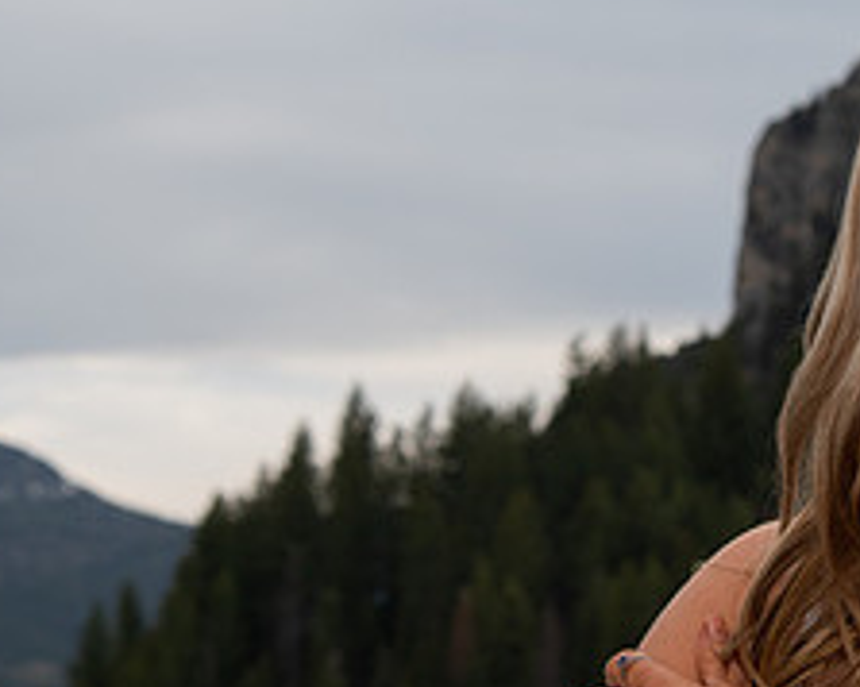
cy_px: 322
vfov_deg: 10.5
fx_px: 3738
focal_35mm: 147
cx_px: 562
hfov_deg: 13.1
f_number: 6.3
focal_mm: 52
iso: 200
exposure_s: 1/320
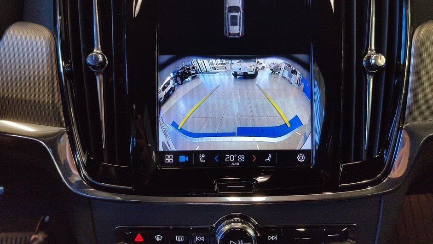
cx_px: 231
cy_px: 103
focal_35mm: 34
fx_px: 390
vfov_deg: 34.6
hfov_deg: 58.0
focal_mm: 5.52
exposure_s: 1/120
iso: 2650
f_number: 1.9
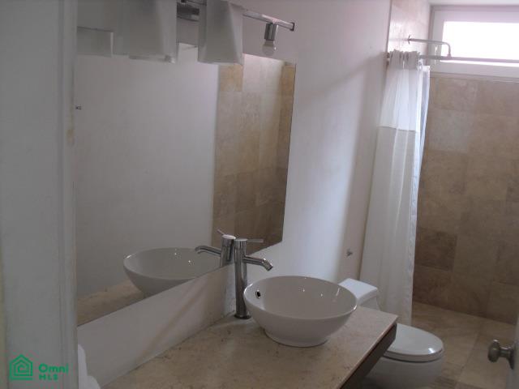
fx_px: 540
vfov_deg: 39.7
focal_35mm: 36
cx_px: 260
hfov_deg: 51.4
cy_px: 194
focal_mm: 6.3
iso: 200
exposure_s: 1/60
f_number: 3.1
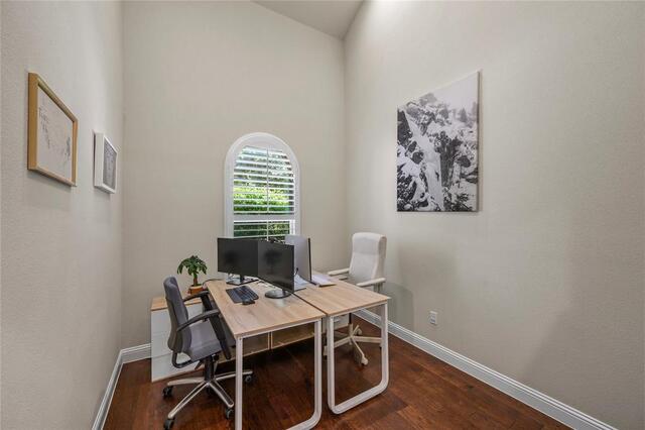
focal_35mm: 14
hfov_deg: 104.3
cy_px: 215
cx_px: 322
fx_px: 251
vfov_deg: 81.1
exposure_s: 1/8
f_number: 8
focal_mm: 14
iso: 1250
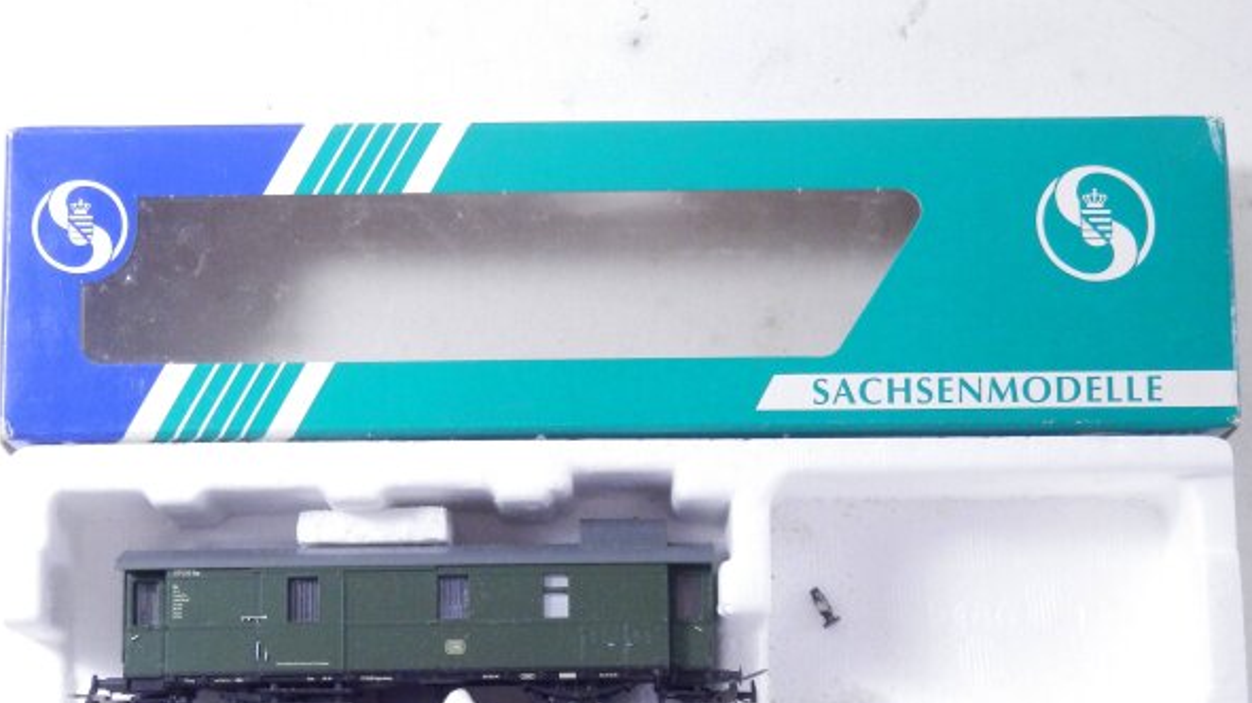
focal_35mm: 73
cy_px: 434
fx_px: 2423
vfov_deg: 16.5
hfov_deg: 29.0
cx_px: 625
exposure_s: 1/160
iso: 1000
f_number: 4.4
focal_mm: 11.9
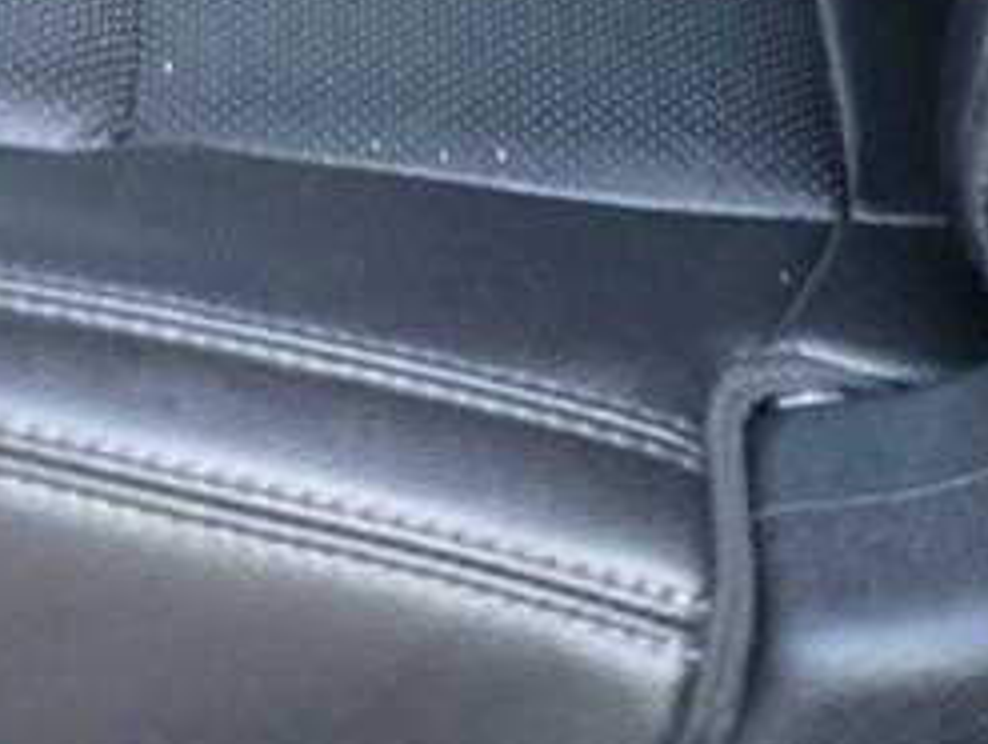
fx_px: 3401
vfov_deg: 10.4
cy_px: -1148
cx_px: 76
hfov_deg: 16.3
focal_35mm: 119
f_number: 1.7
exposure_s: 1/120
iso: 800
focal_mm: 6.25
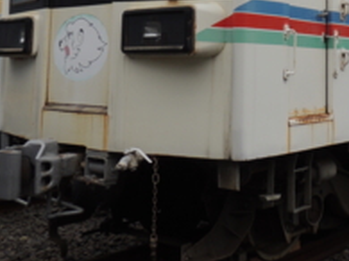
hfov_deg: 31.5
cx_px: 301
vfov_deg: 23.8
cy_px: 2
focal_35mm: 59
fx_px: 594
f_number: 3
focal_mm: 4.3
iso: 100
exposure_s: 1/1000
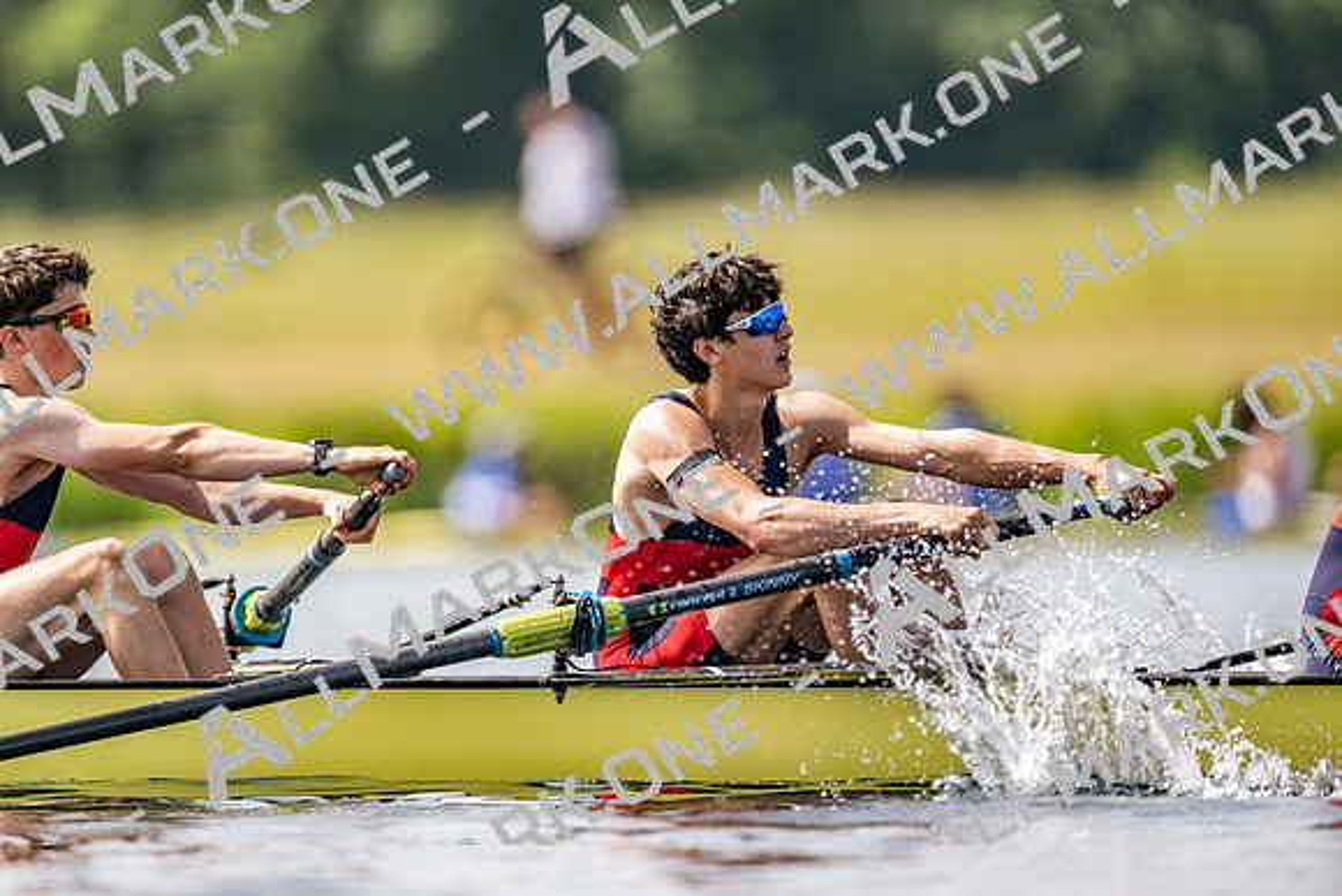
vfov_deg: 2.3
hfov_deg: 3.4
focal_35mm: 600
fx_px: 22371
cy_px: 448
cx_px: 671
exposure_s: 1/2500
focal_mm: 600
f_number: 4
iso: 220
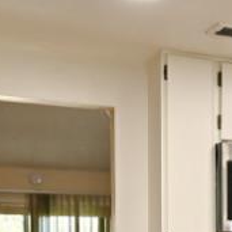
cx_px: 487
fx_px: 789
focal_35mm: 104
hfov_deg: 13.8
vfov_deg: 16.2
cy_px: 263
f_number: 4
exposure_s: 1/60
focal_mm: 14
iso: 450
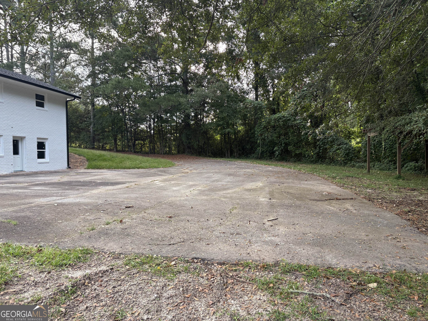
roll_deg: +1.4
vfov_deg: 53.1
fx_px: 321
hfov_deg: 67.3
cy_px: 160
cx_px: 214
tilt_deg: -1.9
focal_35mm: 26
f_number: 1.6
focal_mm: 5.96
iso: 64
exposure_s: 1/232
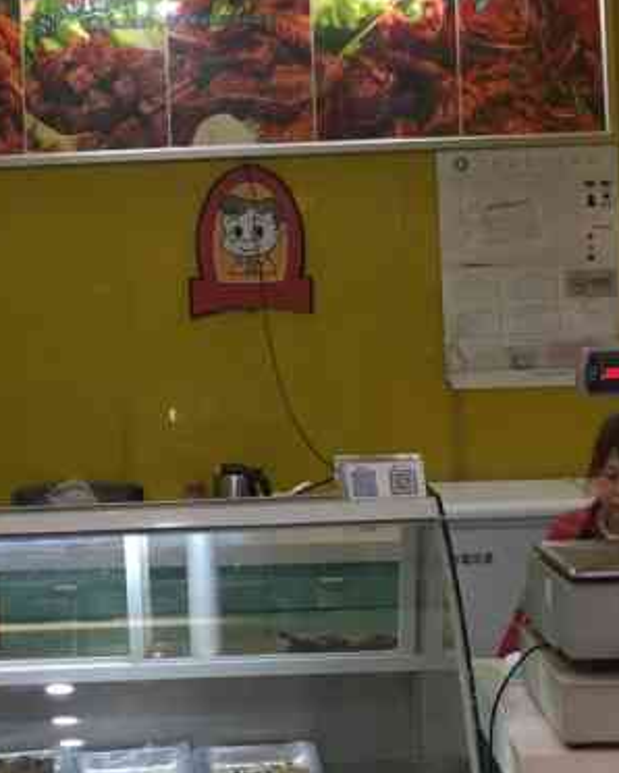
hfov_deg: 21.4
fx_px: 1625
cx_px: 139
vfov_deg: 26.4
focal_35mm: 71
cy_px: 186
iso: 125
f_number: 2.2
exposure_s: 1/33
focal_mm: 4.15
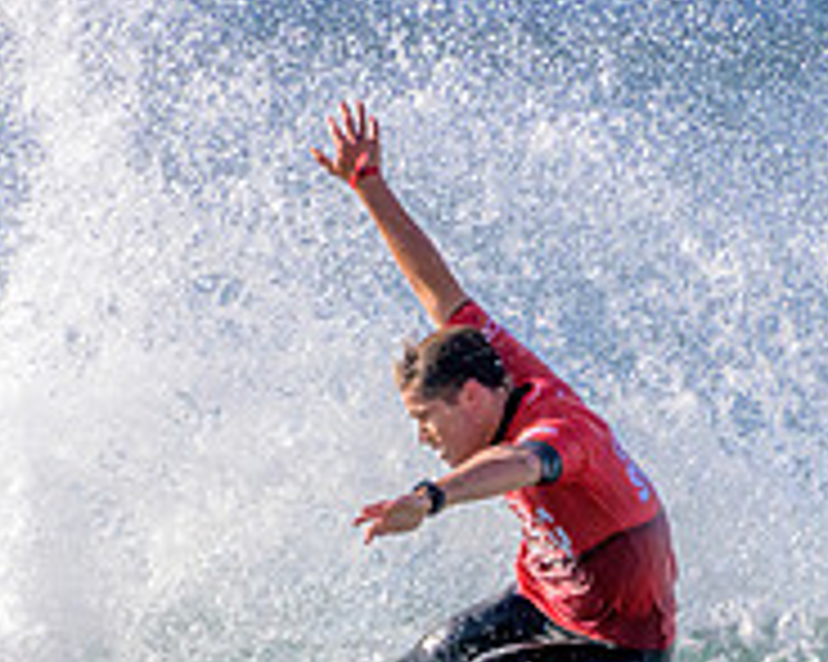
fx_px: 72376
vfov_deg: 0.5
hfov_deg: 0.7
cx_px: 202
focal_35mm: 2955
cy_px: 750
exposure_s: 1/3200
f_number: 11
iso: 2000
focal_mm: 1000
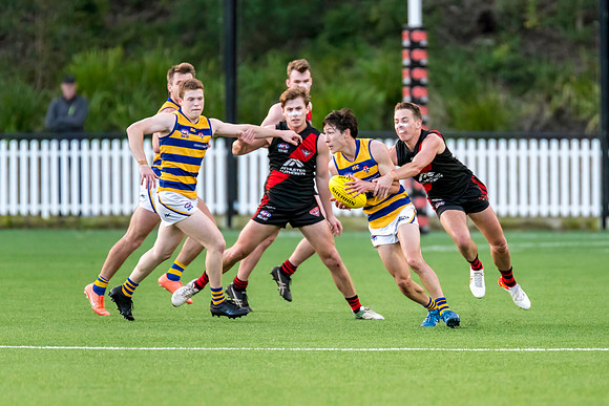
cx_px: 401
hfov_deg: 3.4
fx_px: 10177
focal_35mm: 601
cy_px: 199
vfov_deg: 2.3
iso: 3200
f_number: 4
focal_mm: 420
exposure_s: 1/1250
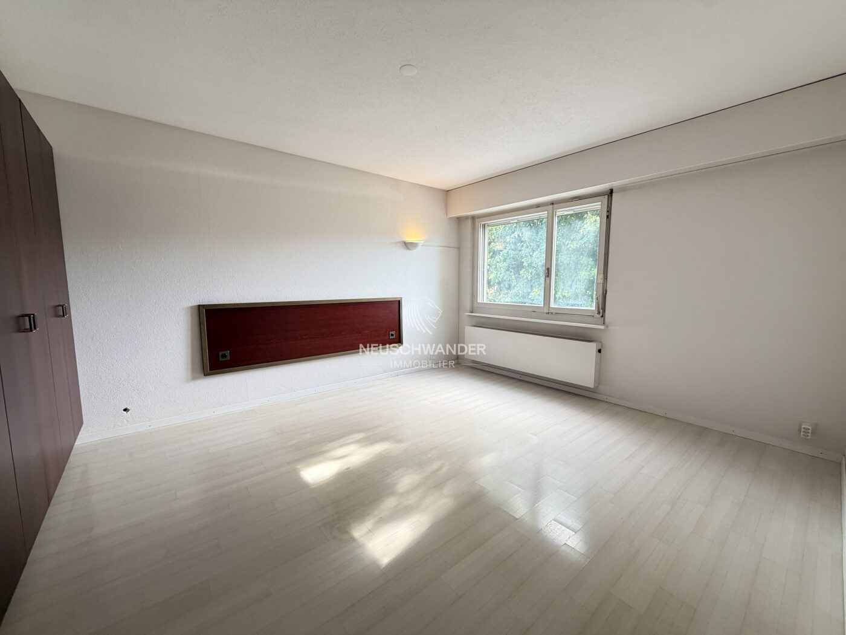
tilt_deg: -5.6
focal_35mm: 14
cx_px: 423
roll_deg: +0.1
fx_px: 342
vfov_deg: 85.7
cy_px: 318
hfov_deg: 102.1
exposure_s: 1/100
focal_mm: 2.22
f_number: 2.2
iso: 200
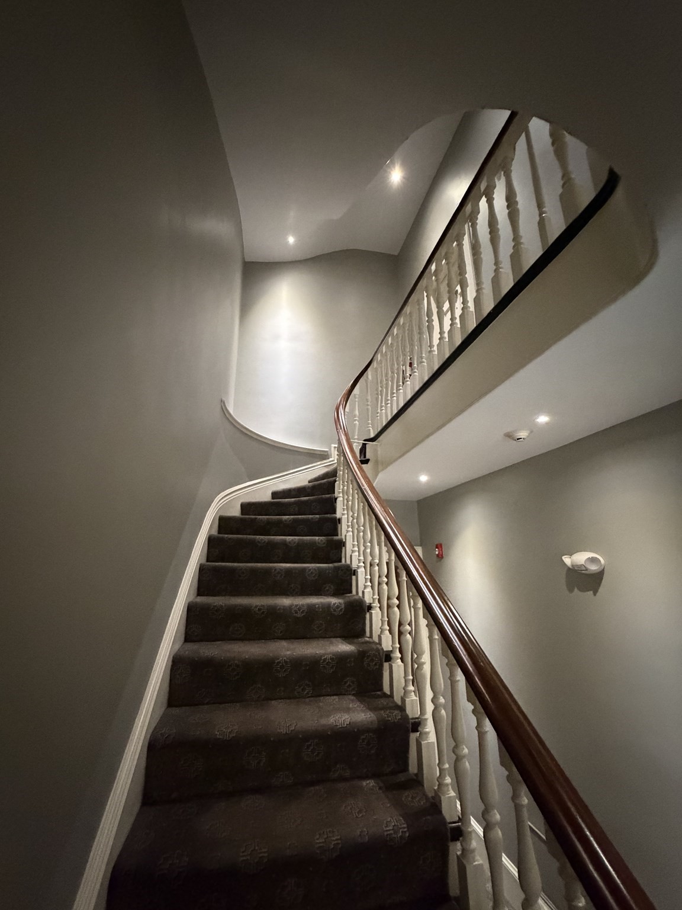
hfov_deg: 85.7
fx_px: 368
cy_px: 455
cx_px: 341
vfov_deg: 102.1
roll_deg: +0.9
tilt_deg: +14.5
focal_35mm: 14
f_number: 2.2
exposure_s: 1/30
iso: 1250
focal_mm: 2.22
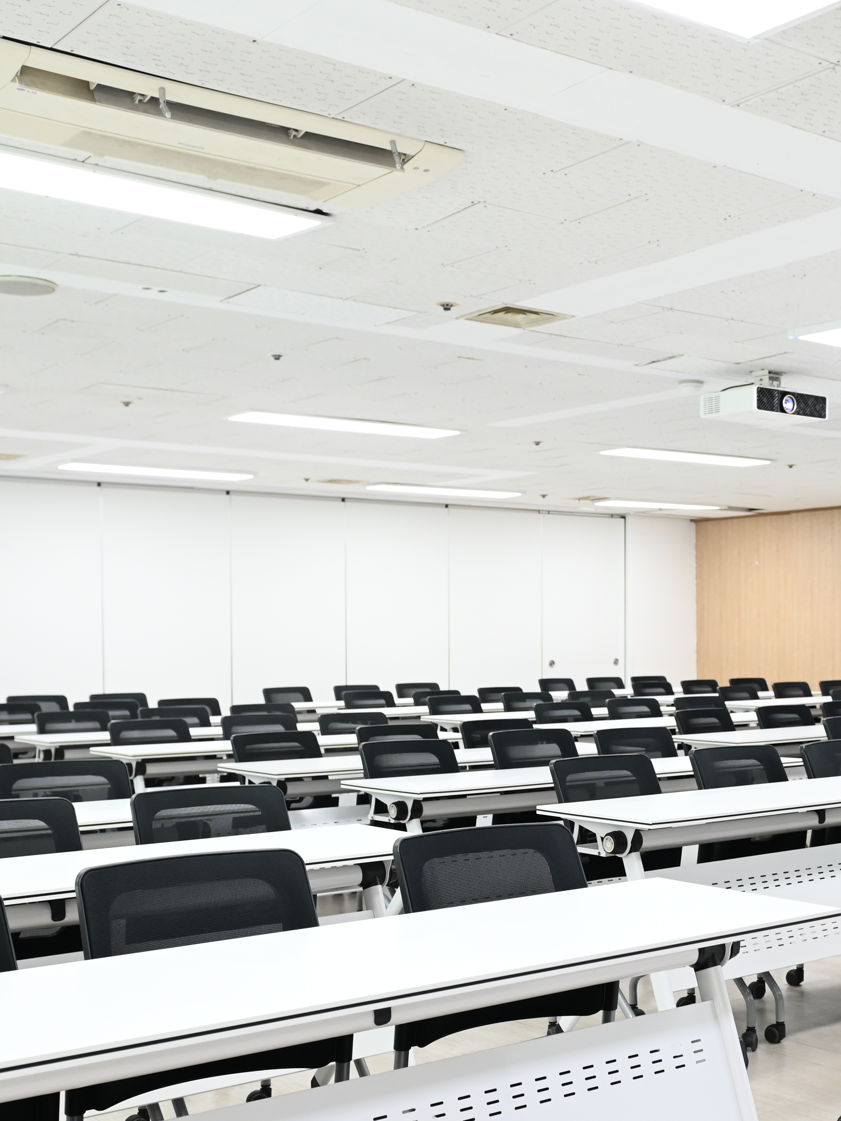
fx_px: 1490
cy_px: 681
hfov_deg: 30.8
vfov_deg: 41.0
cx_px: 661
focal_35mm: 46
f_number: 4
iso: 1250
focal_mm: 24
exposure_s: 1/200
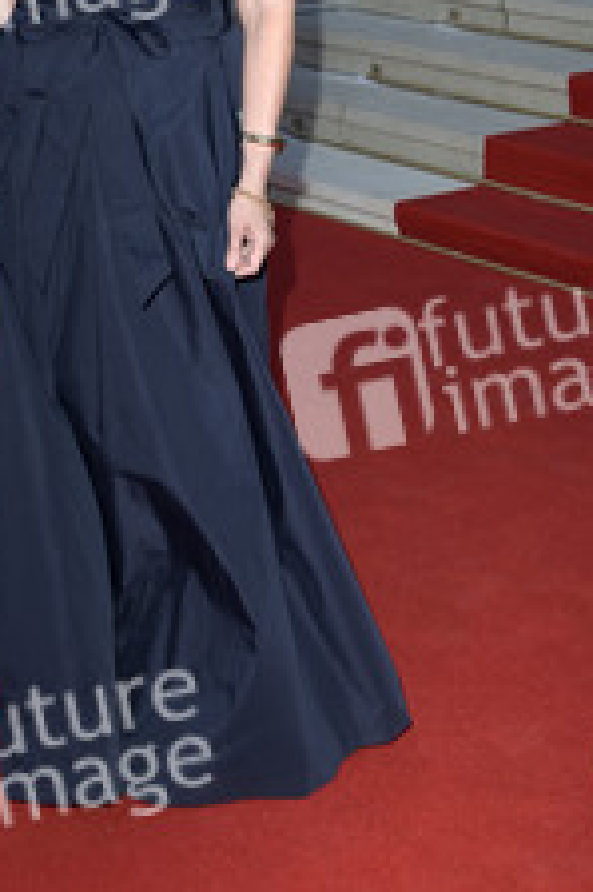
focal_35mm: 75
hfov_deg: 18.0
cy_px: 167
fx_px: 1856
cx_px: 123
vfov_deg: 26.5
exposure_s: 1/250
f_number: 5.6
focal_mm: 42
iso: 1000
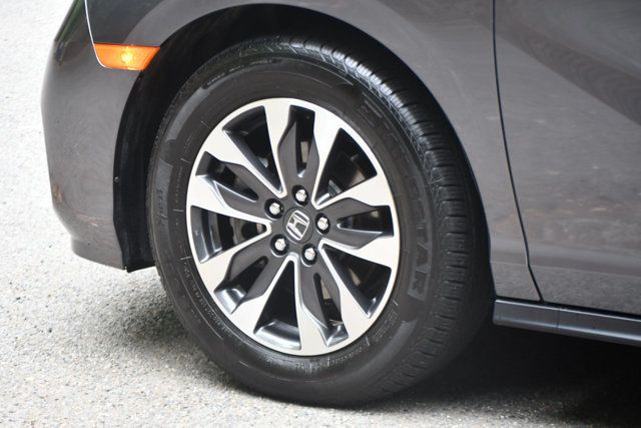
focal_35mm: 135
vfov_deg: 10.2
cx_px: 320
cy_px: 214
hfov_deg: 15.2
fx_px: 2404
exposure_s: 1/160
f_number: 4.8
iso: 800
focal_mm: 90
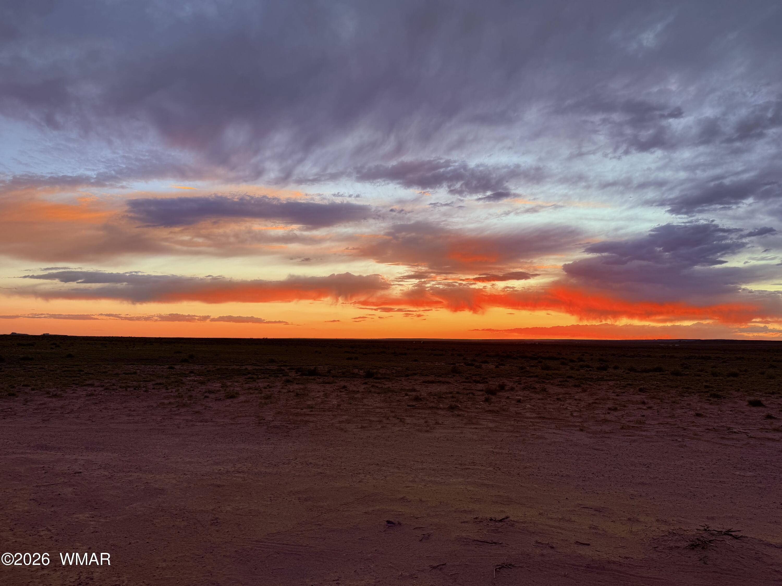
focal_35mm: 24
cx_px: 391
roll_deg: -1.5
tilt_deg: +5.3
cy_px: 293
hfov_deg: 71.6
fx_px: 542
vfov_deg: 56.8
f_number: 1.78
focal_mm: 6.76
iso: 50
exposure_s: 1/123
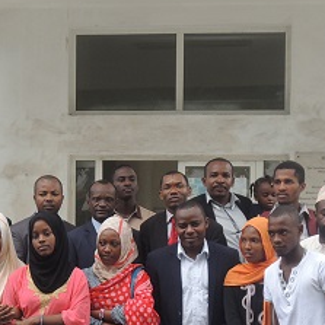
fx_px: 1105
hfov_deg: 16.7
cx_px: 101
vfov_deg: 16.5
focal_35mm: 104
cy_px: 294
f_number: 3.2
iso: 100
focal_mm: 6.3
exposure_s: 1/200
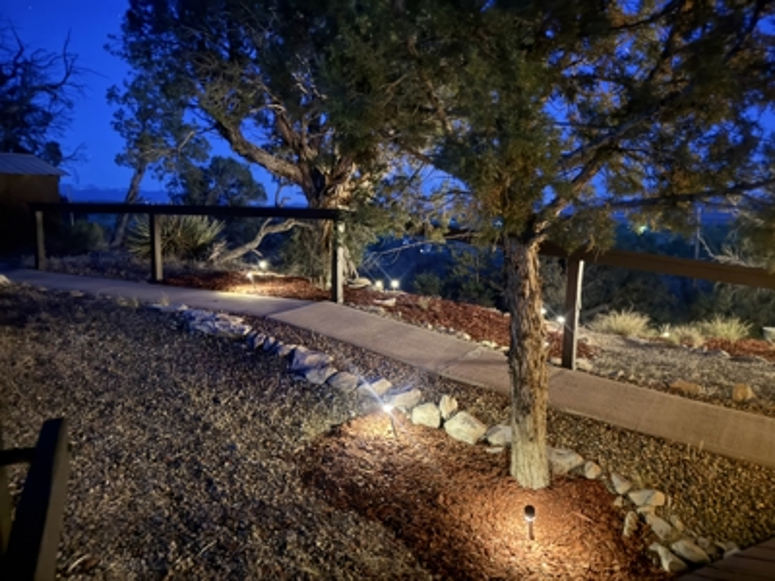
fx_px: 537
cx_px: 388
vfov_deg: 56.8
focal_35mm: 24
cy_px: 290
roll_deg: +0.6
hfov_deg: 71.6
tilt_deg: -7.1
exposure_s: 1/2
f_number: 1.78
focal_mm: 6.76
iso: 5000
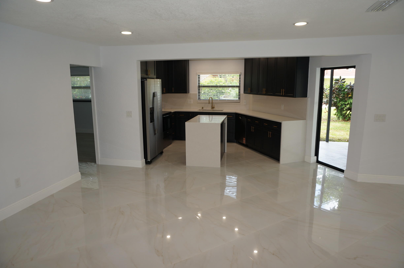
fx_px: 269
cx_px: 202
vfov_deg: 53.0
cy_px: 134
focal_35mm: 24
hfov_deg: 73.8
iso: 100
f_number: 4
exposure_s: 1/60
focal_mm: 16
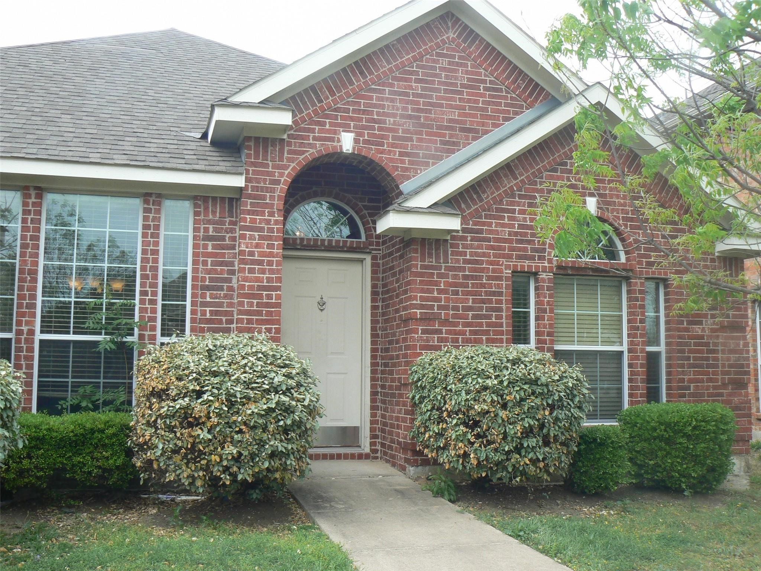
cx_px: 380
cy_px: 286
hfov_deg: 51.4
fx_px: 791
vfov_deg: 39.7
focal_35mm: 36
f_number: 5.6
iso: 80
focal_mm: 6
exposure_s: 1/125
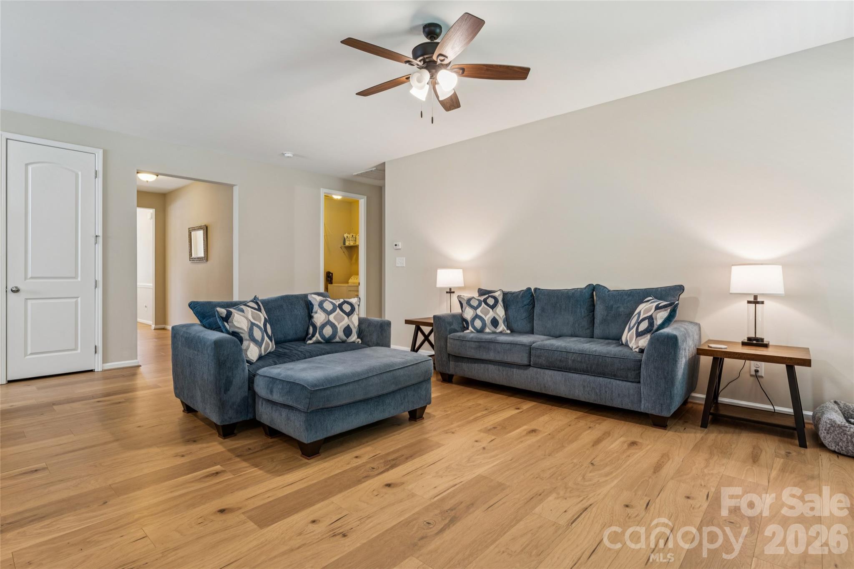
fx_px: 415
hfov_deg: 91.6
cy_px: 284
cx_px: 427
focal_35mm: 18
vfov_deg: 68.9
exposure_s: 2.5
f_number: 13
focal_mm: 17.5
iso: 100
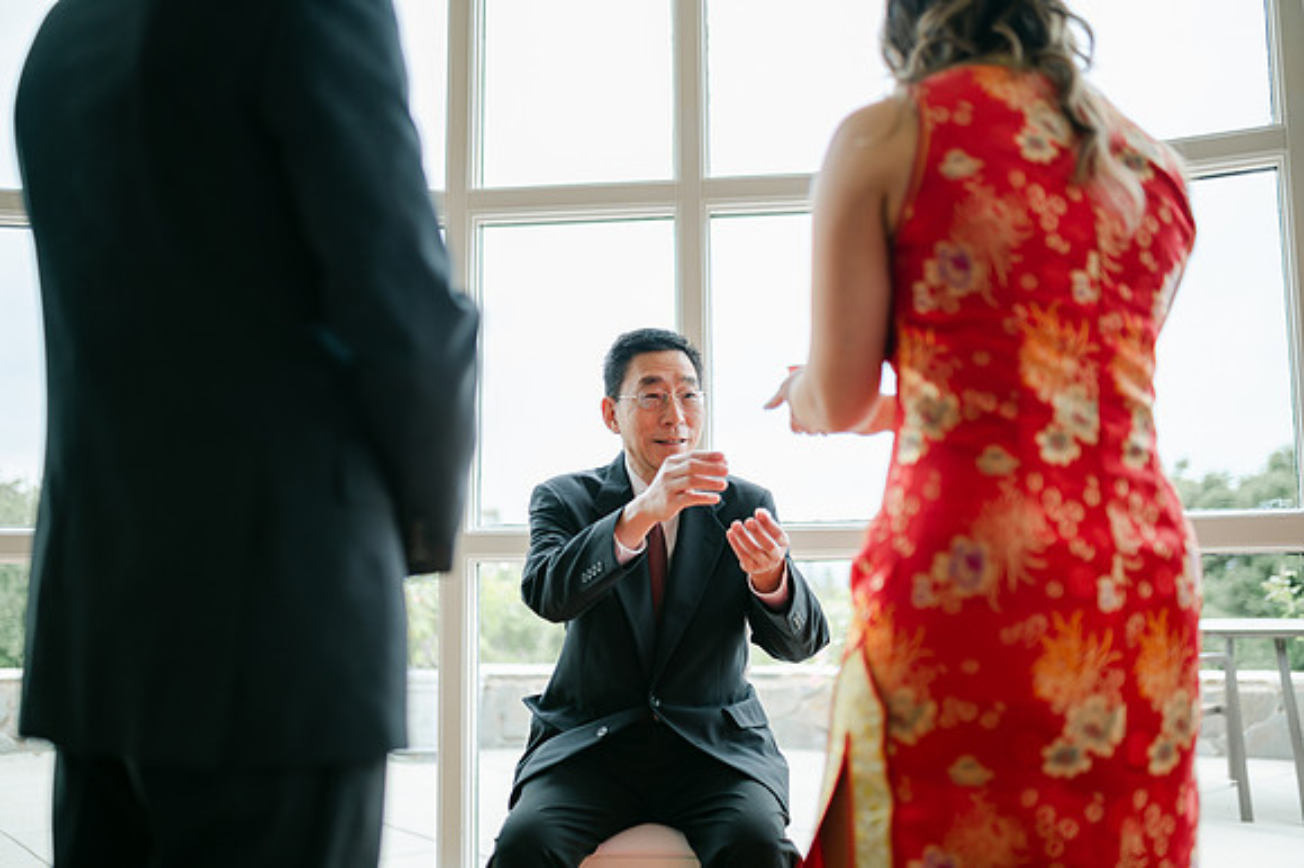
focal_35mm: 35
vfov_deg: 37.8
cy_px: 434
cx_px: 652
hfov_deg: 54.5
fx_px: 1267
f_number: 1.4
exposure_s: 1/1000
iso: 100
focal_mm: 35
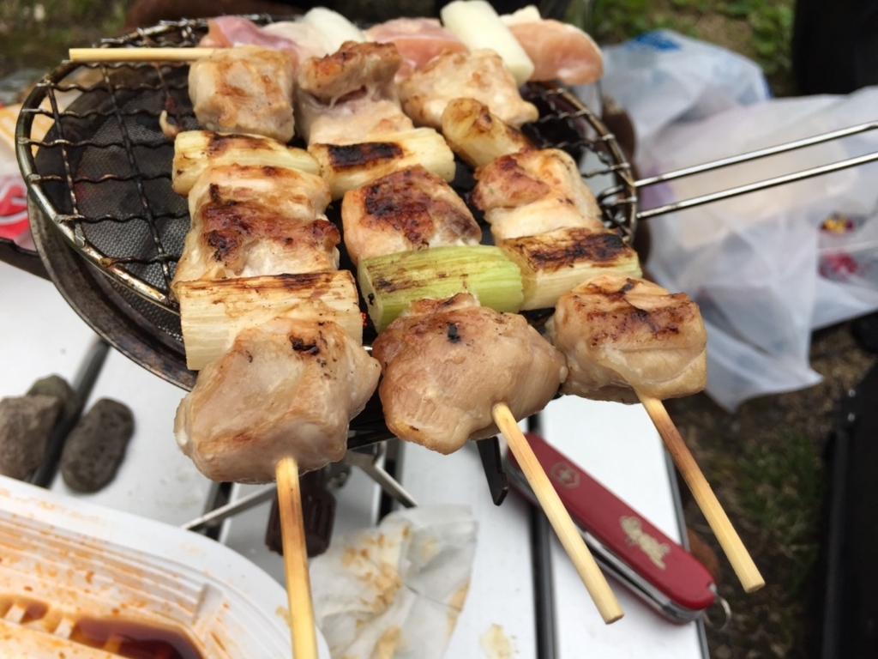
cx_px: 439
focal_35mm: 29
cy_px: 330
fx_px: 736
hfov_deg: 61.7
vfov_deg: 48.2
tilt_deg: -47.4
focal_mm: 4.15
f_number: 2.2
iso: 32
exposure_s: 1/120
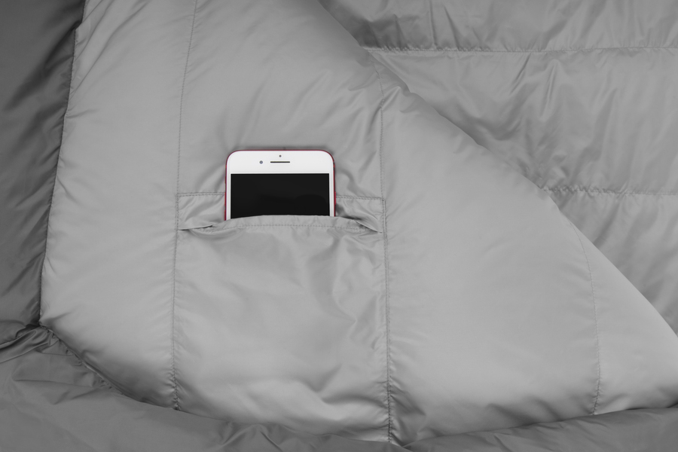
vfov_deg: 53.1
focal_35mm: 24
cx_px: 339
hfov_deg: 73.7
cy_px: 226
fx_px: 452
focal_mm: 24
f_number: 20
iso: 320
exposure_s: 1/250
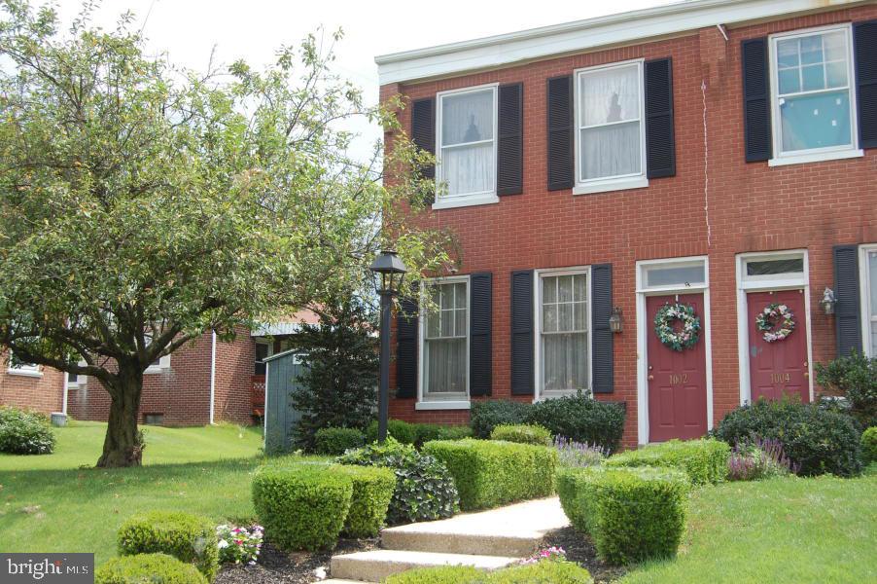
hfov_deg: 43.6
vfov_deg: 29.8
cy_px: 292
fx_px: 1095
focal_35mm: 45
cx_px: 438
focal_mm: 30
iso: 200
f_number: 7.1
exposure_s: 1/200
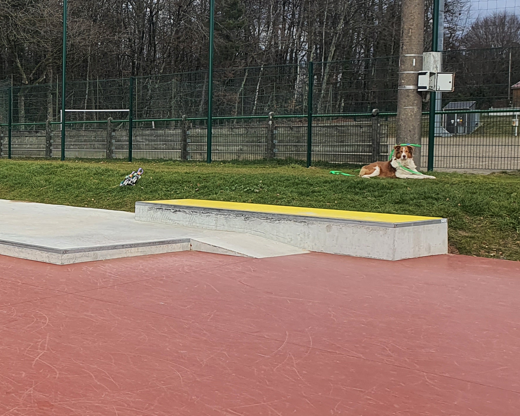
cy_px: 189
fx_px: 893
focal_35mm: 58
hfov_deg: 29.1
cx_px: -62
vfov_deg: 26.2
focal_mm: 4.3
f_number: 2.4
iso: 50
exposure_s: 1/864
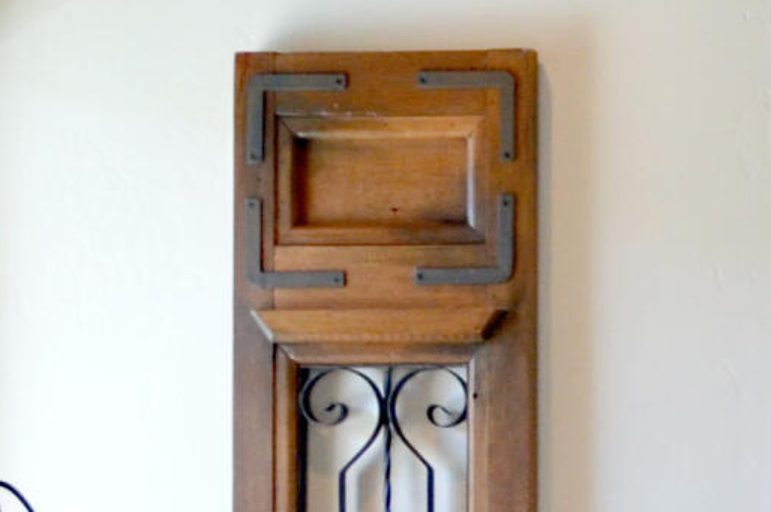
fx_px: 3742
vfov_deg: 7.8
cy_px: 457
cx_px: 1438
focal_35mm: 175
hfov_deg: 10.9
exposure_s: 1/125
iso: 400
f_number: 4.5
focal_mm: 20
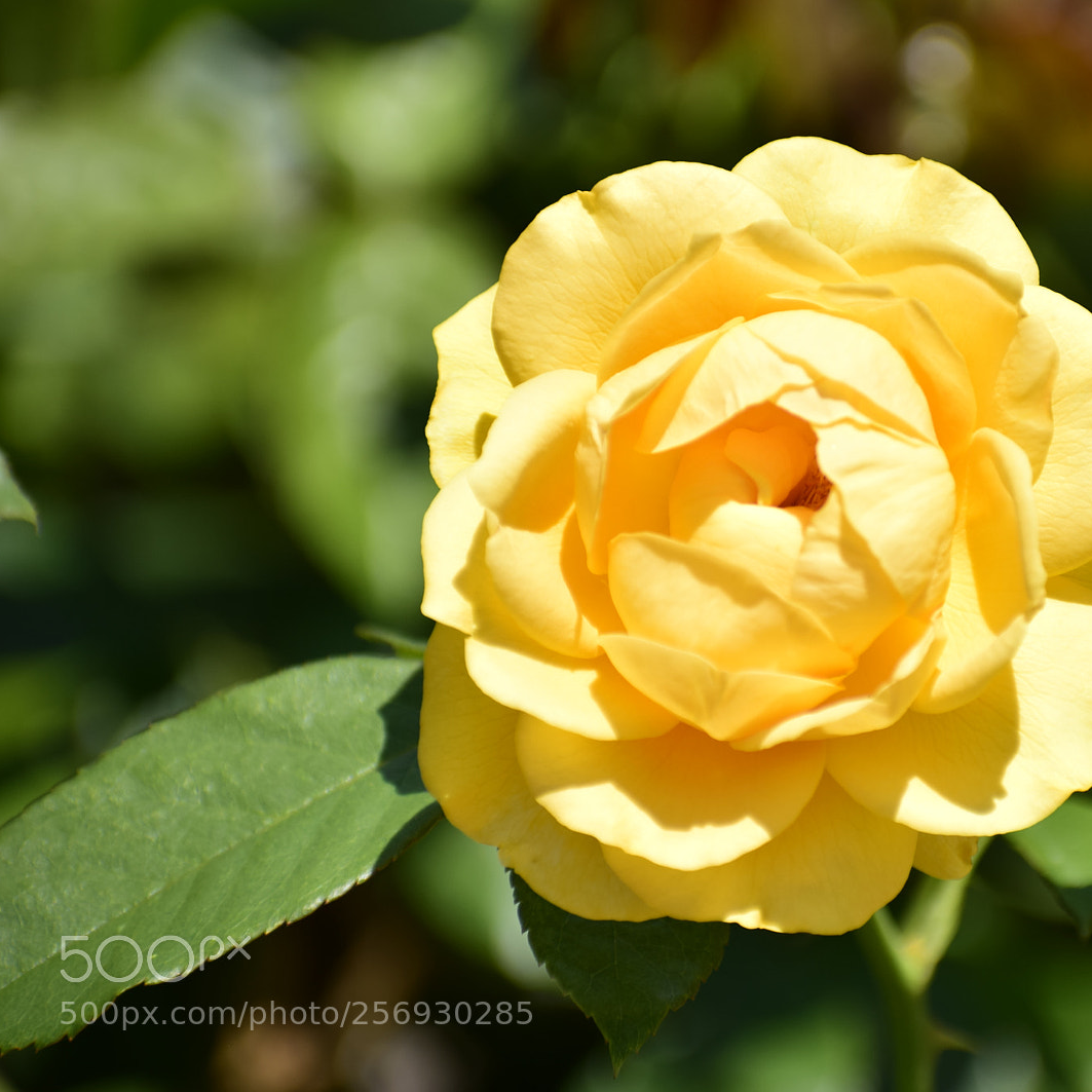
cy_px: 547
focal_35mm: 403
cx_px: 818
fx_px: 14383
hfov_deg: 4.3
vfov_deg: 4.3
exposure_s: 1/800
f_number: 5.3
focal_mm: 210
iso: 100
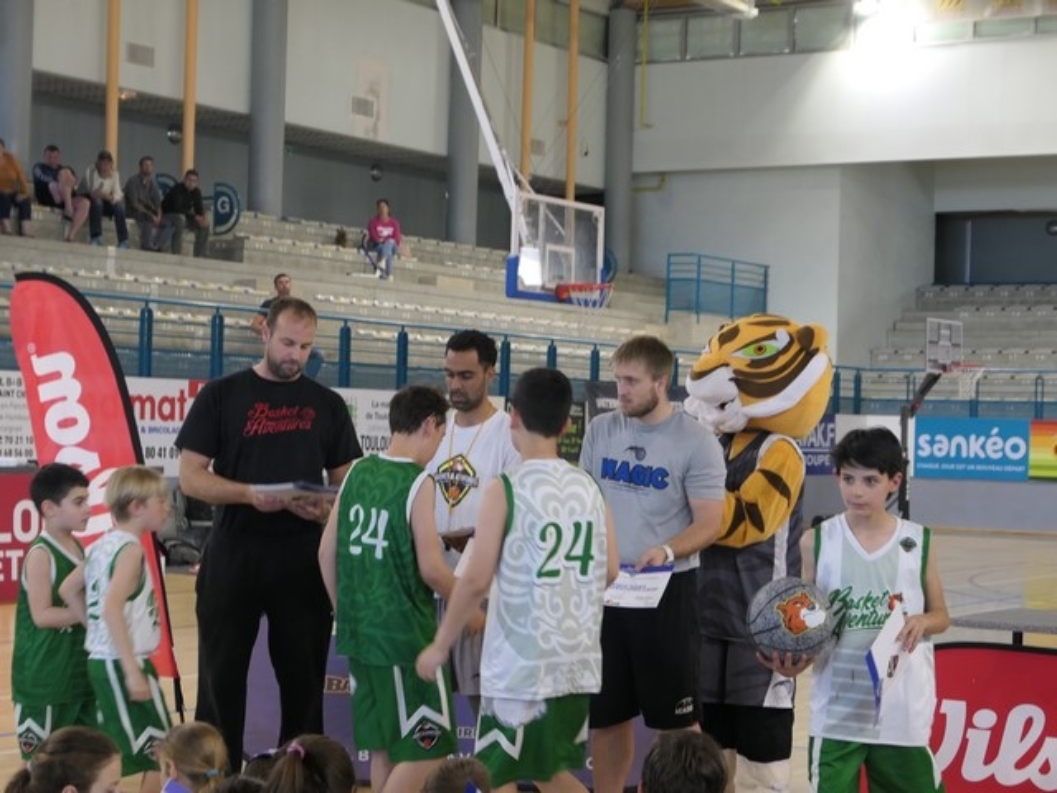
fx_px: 2351
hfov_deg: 25.3
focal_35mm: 77
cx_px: 528
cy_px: 396
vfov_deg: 19.1
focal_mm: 25.9
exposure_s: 1/125
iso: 800
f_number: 2.8
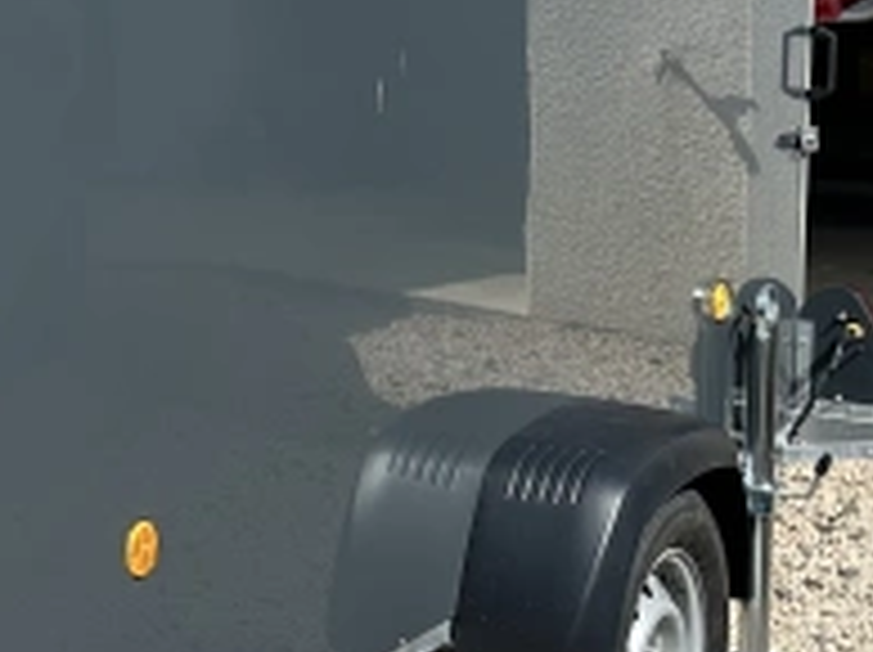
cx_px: -418
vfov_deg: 14.8
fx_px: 2494
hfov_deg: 17.9
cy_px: 72
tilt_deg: -7.4
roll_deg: +2.8
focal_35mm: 99
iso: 80
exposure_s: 1/5263
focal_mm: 6.86
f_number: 1.78
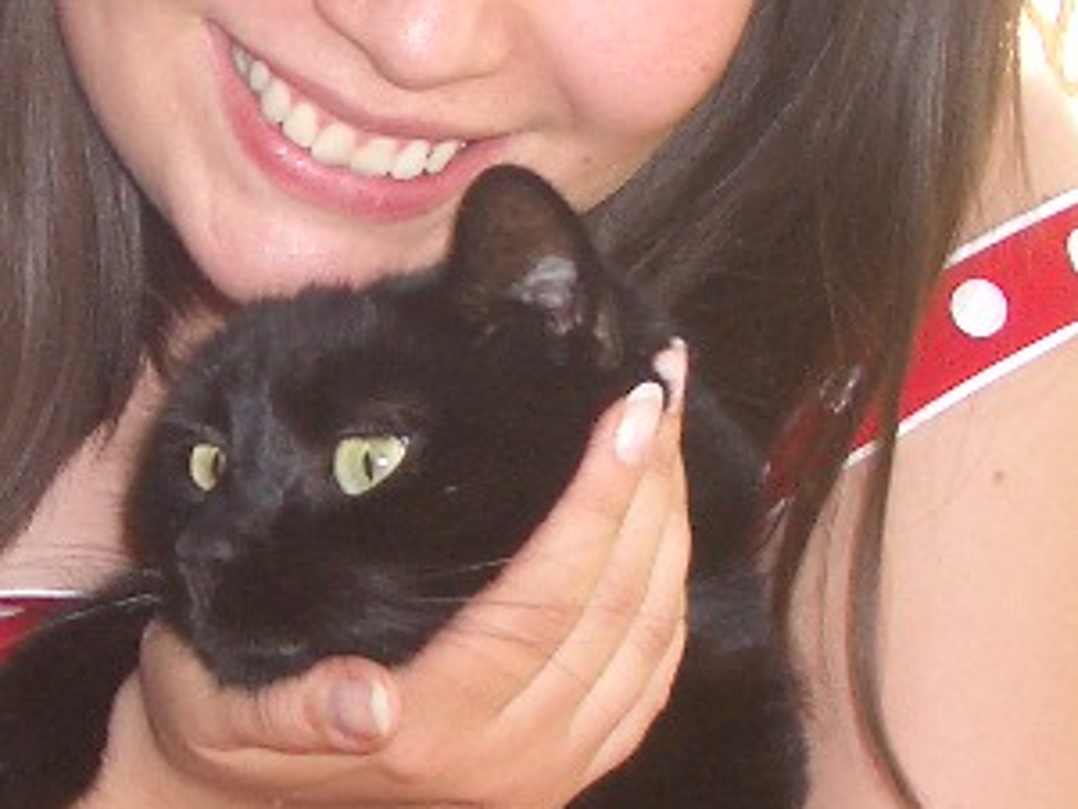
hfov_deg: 16.4
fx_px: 3707
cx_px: 168
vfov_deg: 12.5
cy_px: 419
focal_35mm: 119
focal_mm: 5.8
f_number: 2.6
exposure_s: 1/320
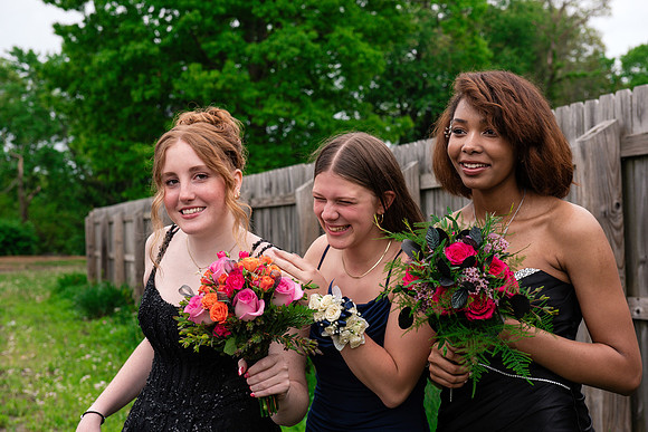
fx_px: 1260
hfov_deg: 28.8
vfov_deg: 19.5
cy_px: 216
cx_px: 324
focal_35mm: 70
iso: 500
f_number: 8
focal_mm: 70
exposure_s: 1/250
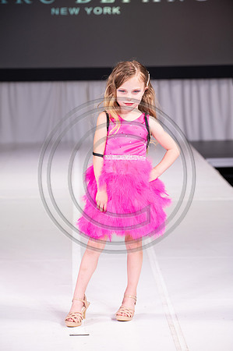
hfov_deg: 10.5
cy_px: 176
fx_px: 1265
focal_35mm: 130
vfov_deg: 15.8
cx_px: 116
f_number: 5.6
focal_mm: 130
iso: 2000
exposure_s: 1/400
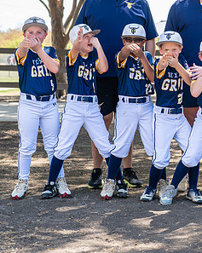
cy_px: 75
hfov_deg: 13.4
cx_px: 207
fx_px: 846
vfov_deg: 17.0
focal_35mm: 113
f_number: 3.5
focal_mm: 50
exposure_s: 1/250
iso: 100
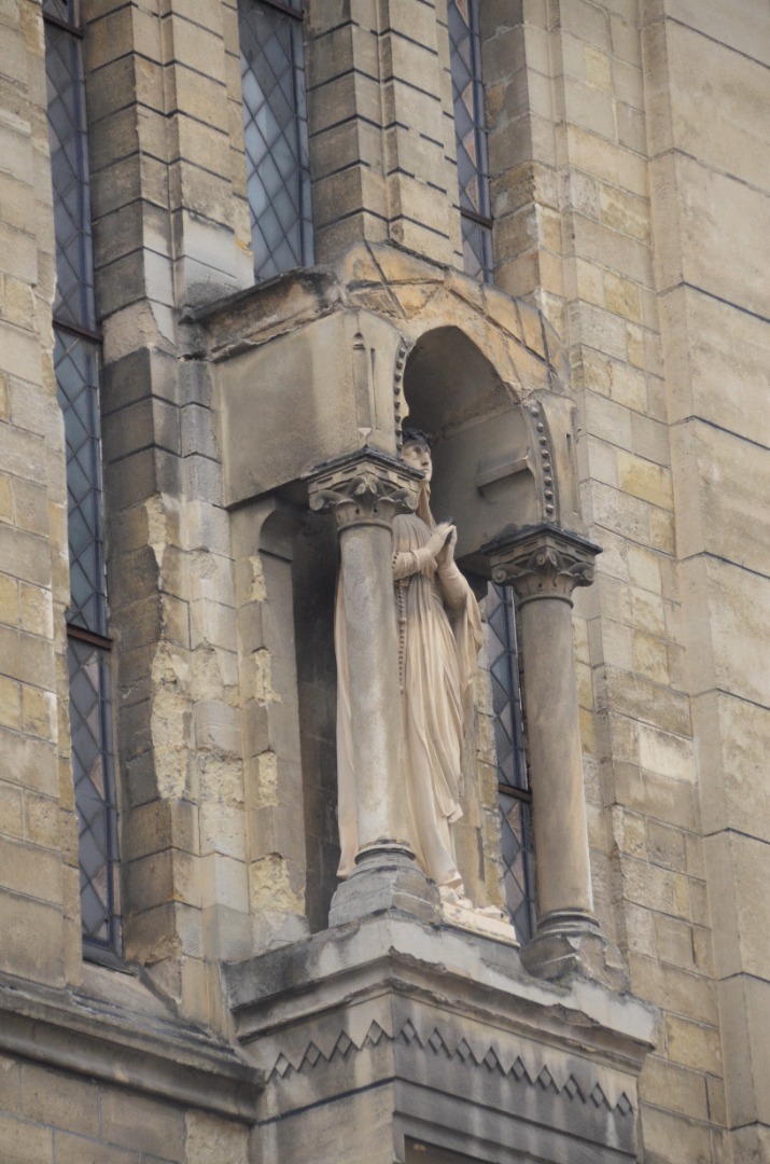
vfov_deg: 8.9
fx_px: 7495
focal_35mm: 232
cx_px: 385
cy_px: 582
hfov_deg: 5.9
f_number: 6
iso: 800
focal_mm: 155
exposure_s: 1/200
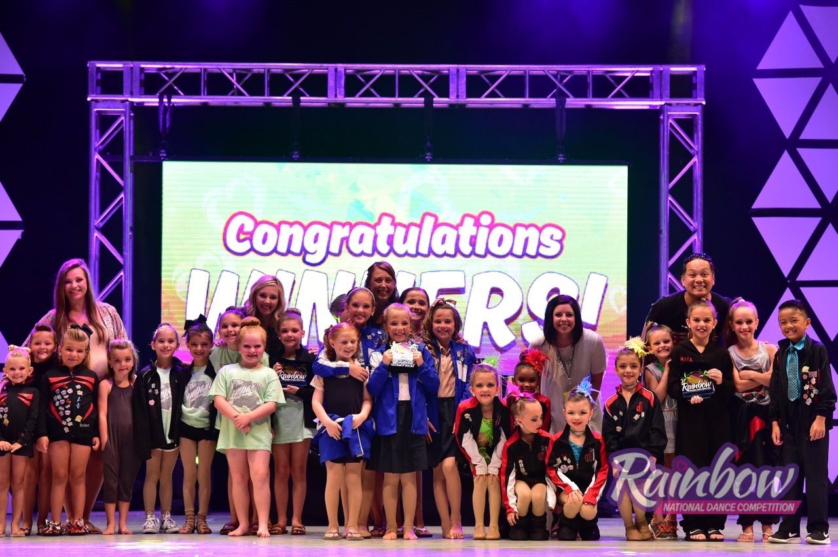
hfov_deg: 18.6
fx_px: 2559
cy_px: 278
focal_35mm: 110
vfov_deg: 12.4
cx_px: 419
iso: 4000
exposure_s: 1/640
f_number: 4
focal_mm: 110
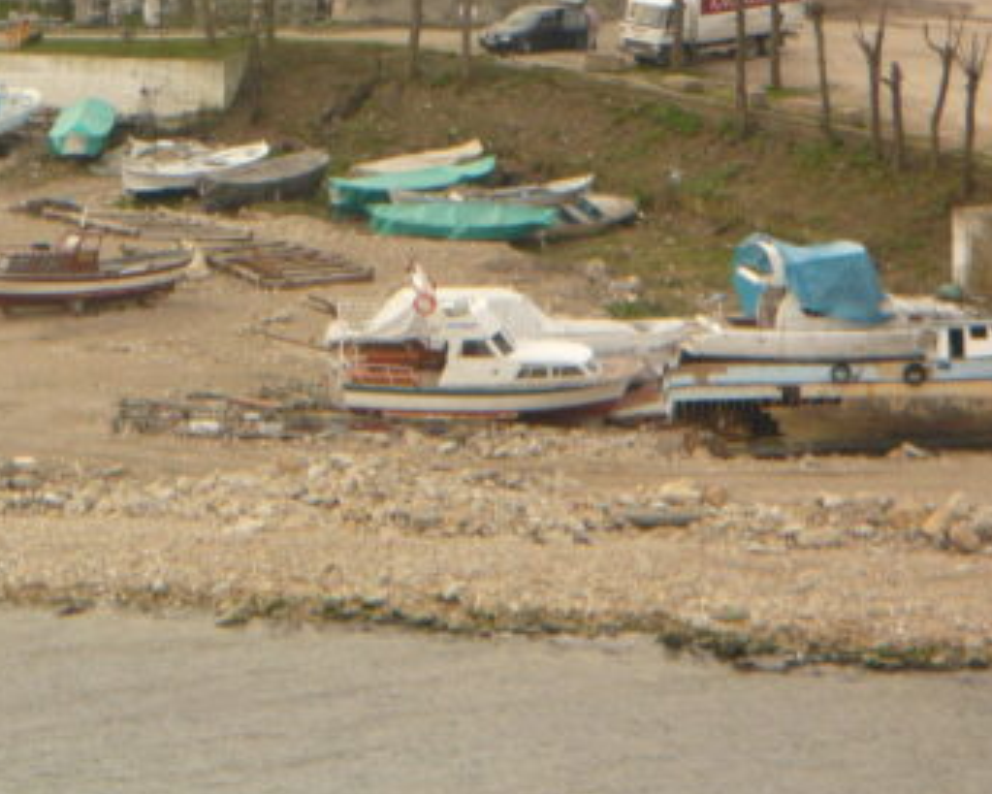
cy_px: 15
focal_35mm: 488
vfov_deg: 3.2
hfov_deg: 4.0
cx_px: 169
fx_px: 14331
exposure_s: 1/125
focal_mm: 36.6
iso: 100
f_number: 4.5
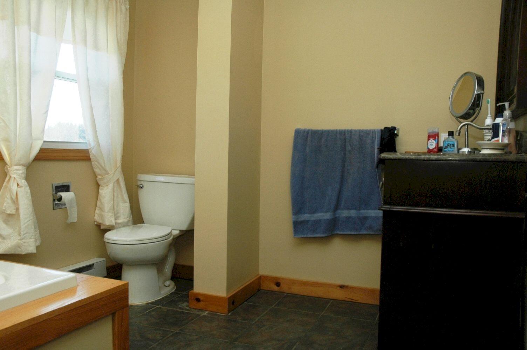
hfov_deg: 57.3
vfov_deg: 39.9
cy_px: 175
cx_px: 264
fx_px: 483
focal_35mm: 33
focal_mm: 22
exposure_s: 1/80
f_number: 6.3
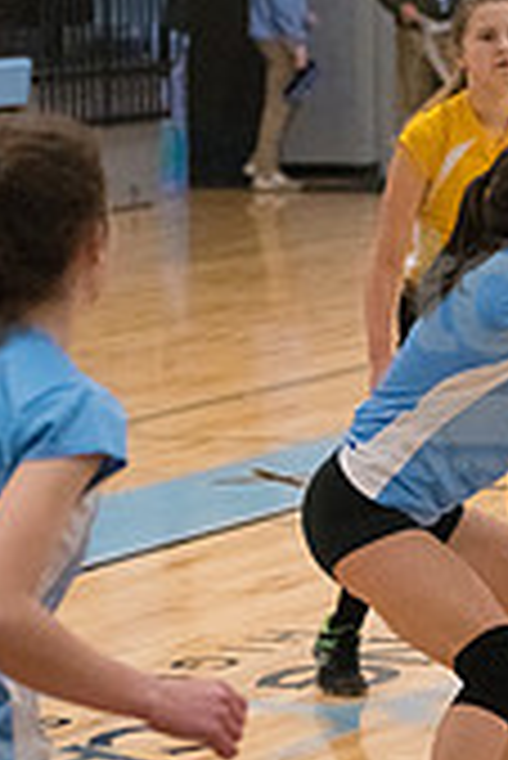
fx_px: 5069
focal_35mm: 240
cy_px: 351
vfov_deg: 8.6
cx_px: 521
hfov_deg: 5.7
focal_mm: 90
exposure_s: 1/800
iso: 8000
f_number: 4.5
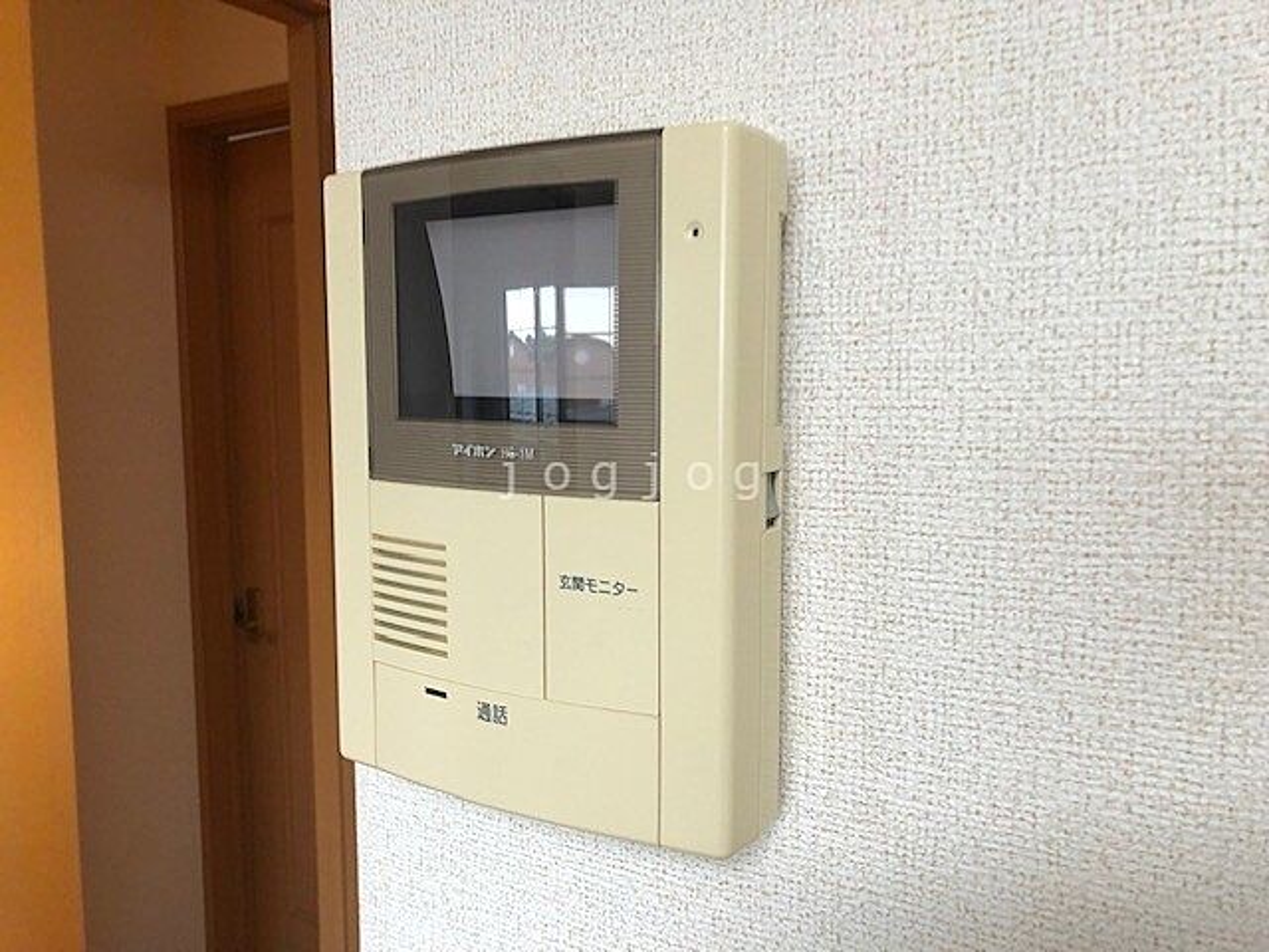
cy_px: 476
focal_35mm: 28
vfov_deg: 49.7
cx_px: 634
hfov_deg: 63.4
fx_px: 1026
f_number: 1.8
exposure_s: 1/17
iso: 40
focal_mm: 3.99
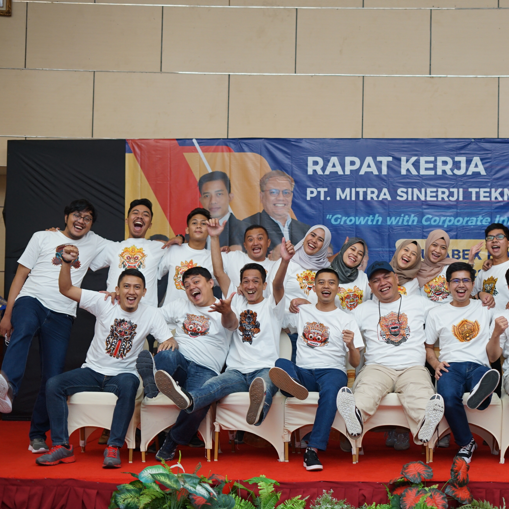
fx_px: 1065
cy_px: 254
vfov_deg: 26.9
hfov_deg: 26.6
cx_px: 367
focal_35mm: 64
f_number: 2.5
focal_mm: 50
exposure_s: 1/100
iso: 800
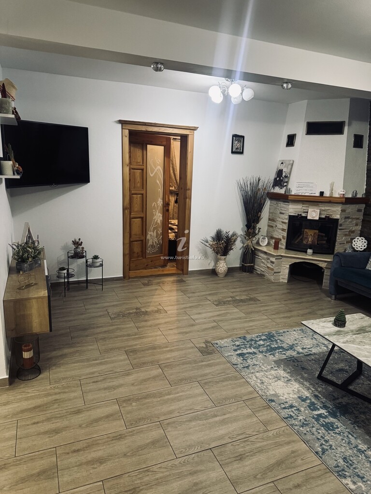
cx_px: 186
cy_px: 247
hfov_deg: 56.8
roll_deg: -2.5
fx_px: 343
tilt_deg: -12.0
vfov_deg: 71.6
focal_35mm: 24
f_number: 1.78
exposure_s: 1/50
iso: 320
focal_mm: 6.76
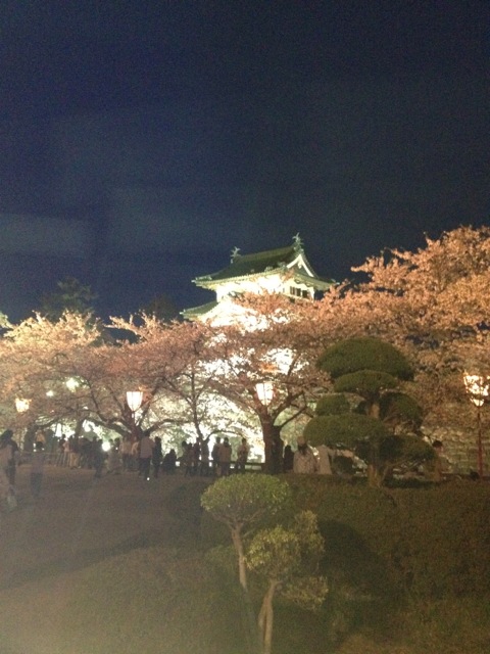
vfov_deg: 52.6
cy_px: 327
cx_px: 245
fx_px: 661
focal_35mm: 35
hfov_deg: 40.7
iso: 800
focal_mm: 4.28
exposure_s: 1/16
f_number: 2.4
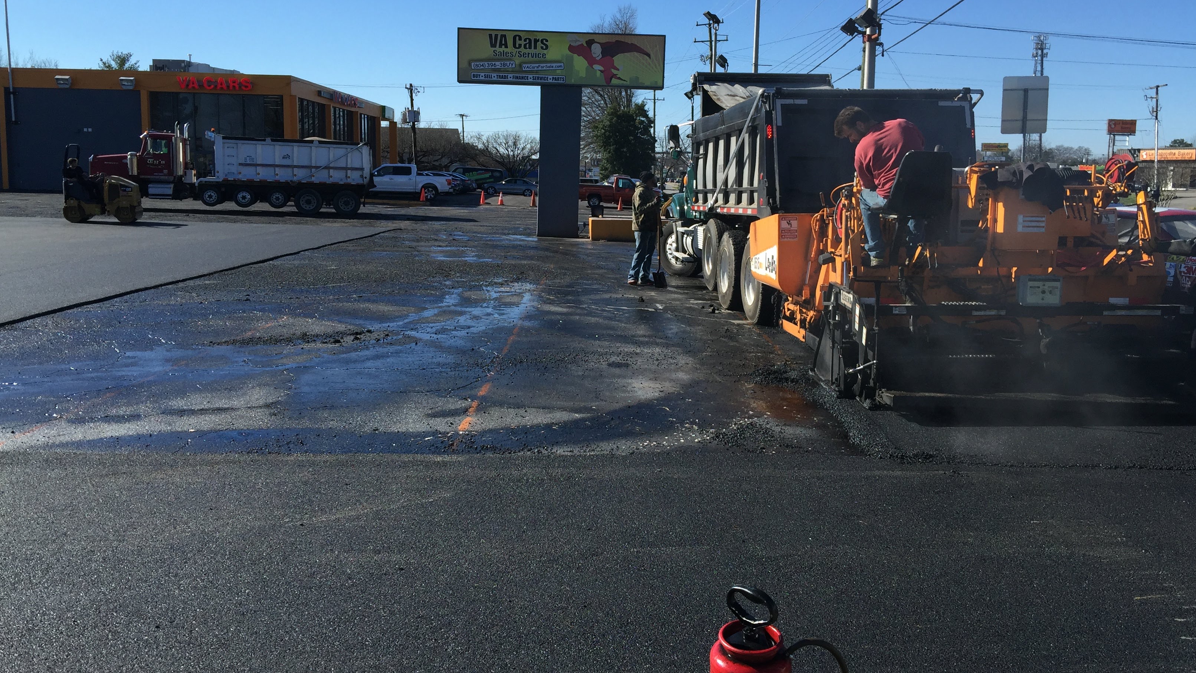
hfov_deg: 61.0
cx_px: 600
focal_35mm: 32
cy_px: 308
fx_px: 1015
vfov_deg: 36.7
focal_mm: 4.15
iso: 32
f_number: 2.2
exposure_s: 1/1721
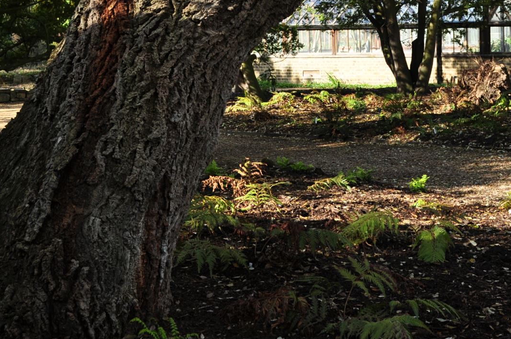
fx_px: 1191
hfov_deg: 24.1
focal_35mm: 84
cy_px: 30
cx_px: 356
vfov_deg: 16.0
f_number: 8
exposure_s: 1/200
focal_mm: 28
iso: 250
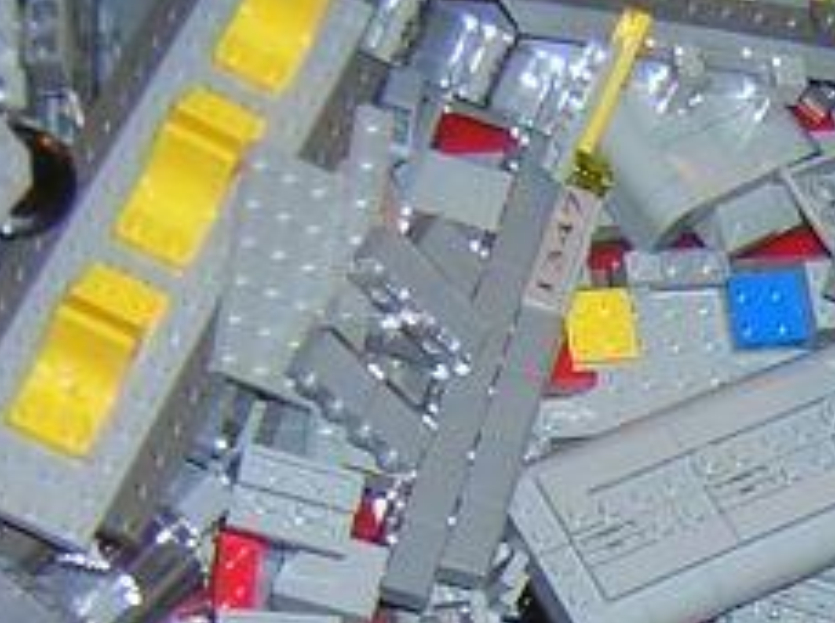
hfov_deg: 15.0
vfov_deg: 11.6
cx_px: 1087
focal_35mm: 126
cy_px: 616
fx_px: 3035
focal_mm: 4.7
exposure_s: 1/60.1
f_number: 2.6
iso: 100
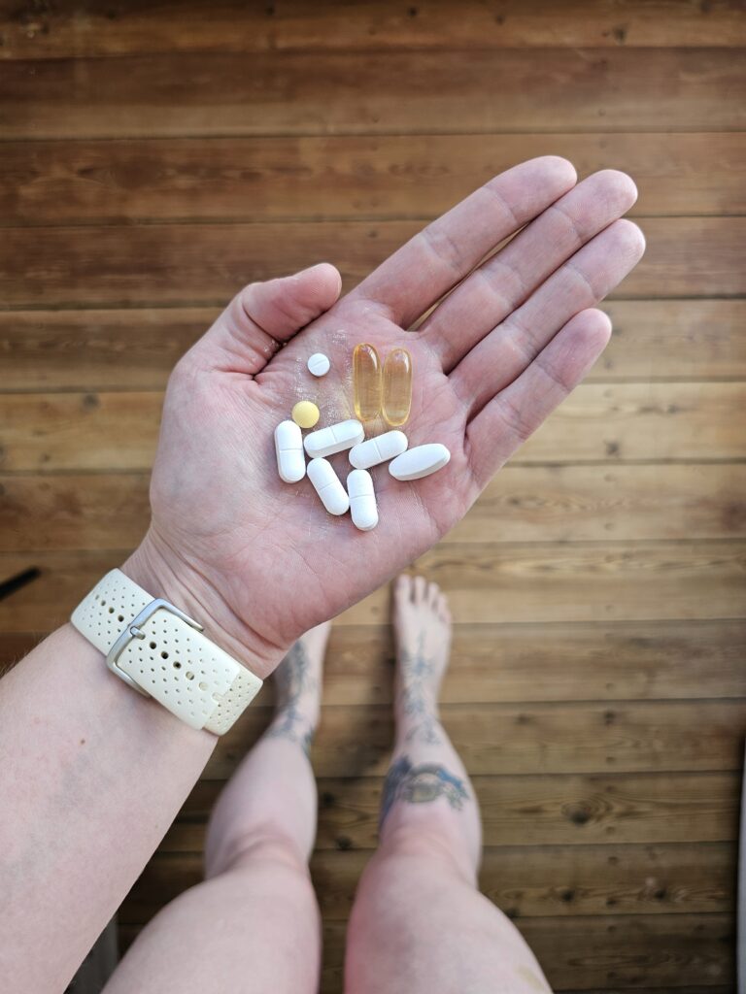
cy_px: 497
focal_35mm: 23
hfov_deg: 58.9
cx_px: 373
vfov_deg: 73.9
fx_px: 661
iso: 50
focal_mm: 6.3
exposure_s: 1/180
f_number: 1.7
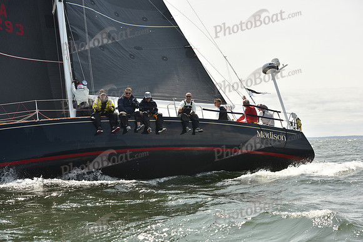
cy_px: 121
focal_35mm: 70
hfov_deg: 28.8
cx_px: 182
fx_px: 706
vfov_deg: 19.5
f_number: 7.1
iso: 250
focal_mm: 70
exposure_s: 1/800
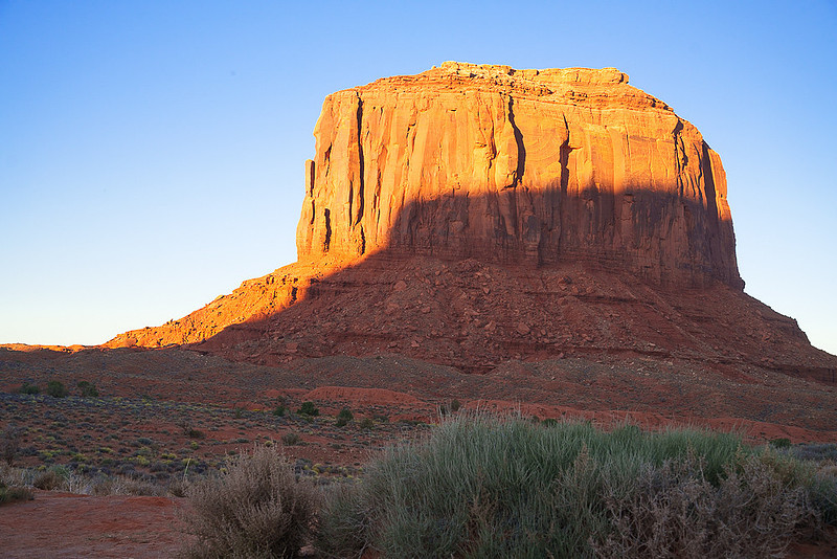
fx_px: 977
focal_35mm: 42
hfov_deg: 46.4
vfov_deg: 31.9
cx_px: 418
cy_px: 280
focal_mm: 42
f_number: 6.3
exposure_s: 1/160
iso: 400
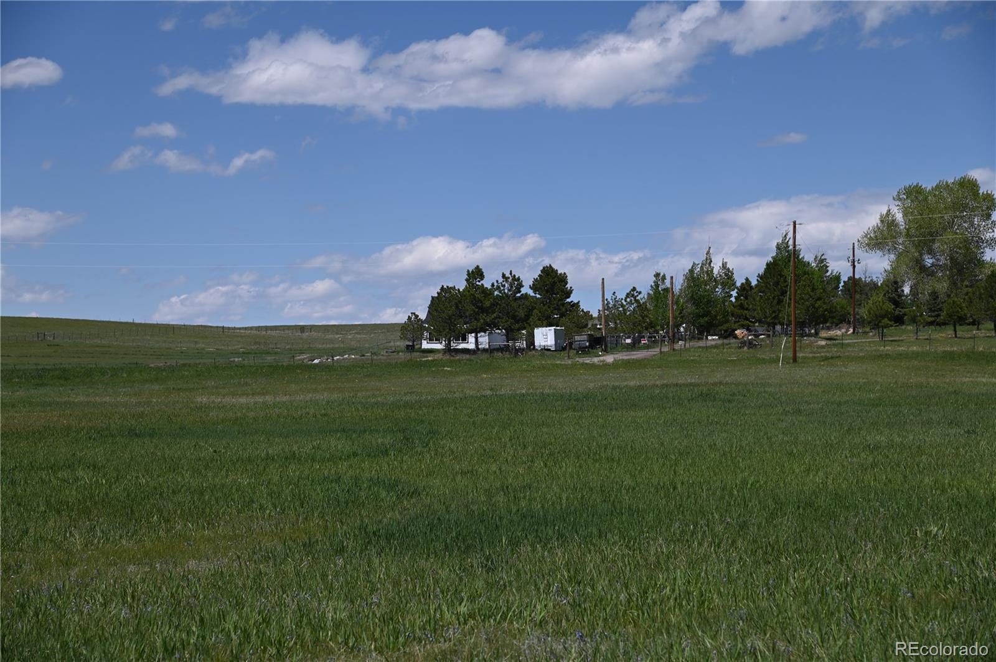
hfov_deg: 26.0
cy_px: 331
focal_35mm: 78
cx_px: 498
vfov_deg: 17.5
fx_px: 2156
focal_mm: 78
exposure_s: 1/800
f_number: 7.1
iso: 100
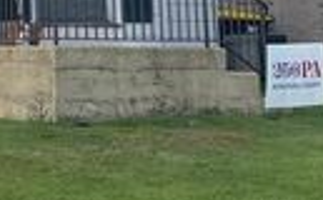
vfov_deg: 11.2
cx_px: -183
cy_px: -174
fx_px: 940
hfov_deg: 17.3
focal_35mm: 107
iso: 32
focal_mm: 4.2
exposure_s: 1/1742
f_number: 1.6
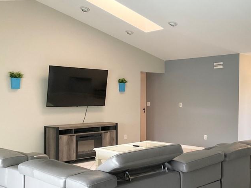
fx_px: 341
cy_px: 108
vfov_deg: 30.8
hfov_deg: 40.1
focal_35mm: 47
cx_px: 158
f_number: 1.8
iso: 125
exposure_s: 1/42
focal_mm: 3
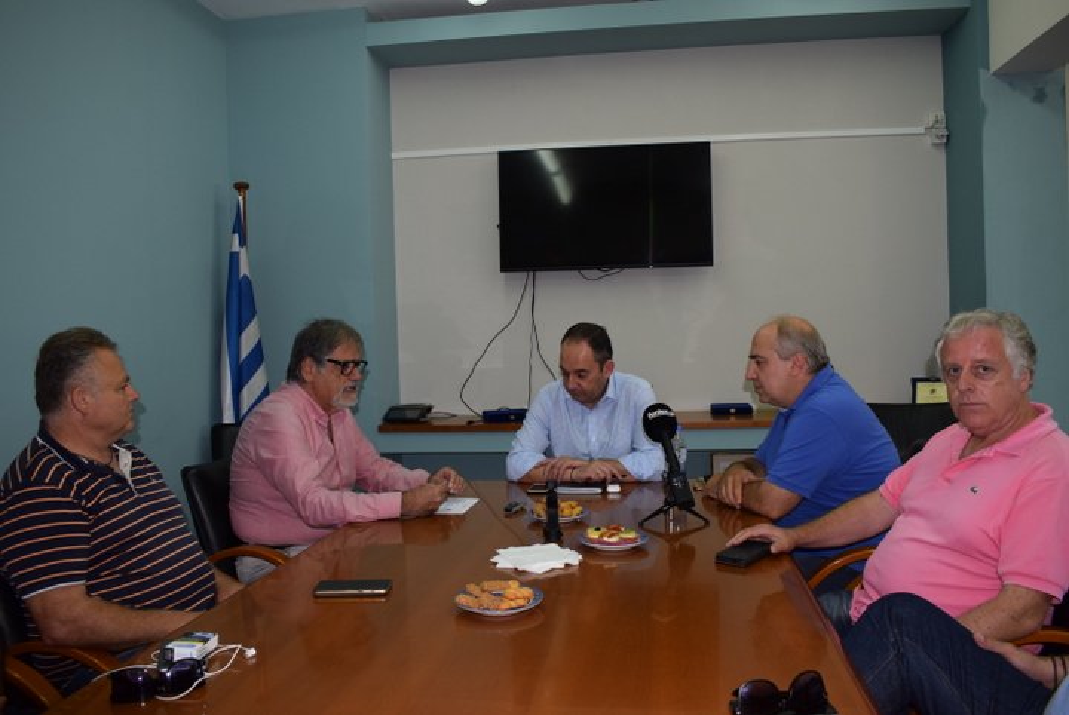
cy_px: 358
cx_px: 534
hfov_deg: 61.9
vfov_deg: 43.7
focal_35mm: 30
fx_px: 892
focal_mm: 20
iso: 800
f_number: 5
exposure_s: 1/100
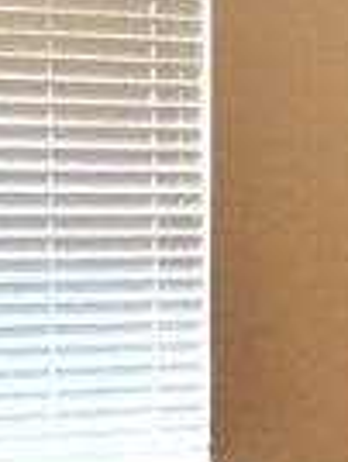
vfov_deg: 12.3
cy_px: 400
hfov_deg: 9.2
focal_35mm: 160
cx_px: 345
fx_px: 2138
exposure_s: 1/30
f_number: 1.8
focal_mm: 3.99
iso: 40
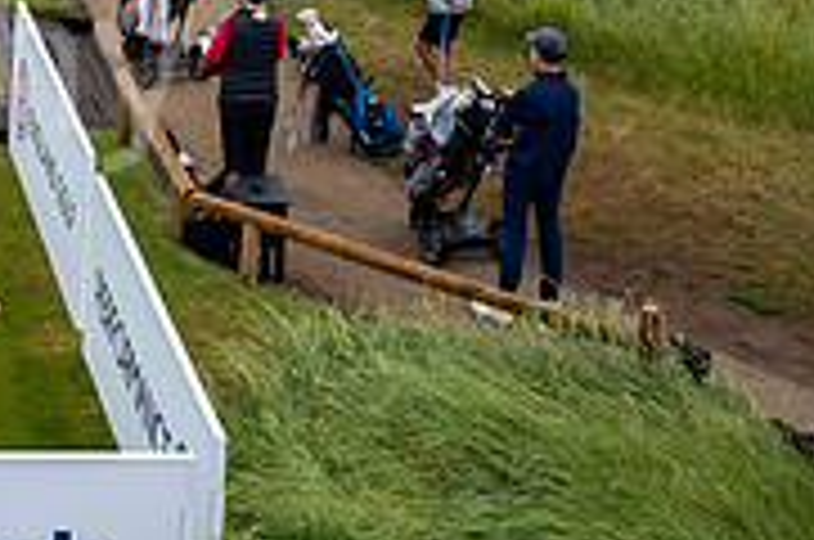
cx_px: -378
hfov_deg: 17.1
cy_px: -153
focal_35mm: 109
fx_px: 2460
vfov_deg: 12.2
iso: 320
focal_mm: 34
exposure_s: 1/320
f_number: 5
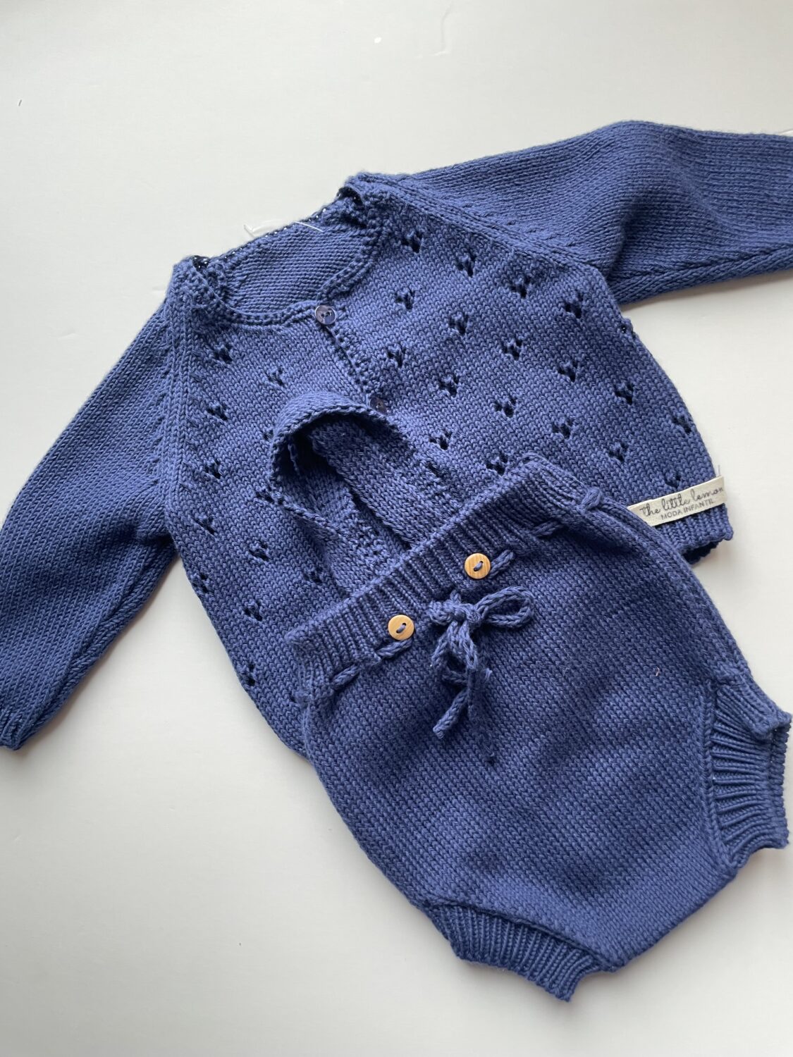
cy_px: 528
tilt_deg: -84.5
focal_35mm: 26
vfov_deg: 67.3
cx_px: 396
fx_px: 794
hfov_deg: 53.1
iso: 125
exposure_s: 1/60
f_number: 1.6
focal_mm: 4.2
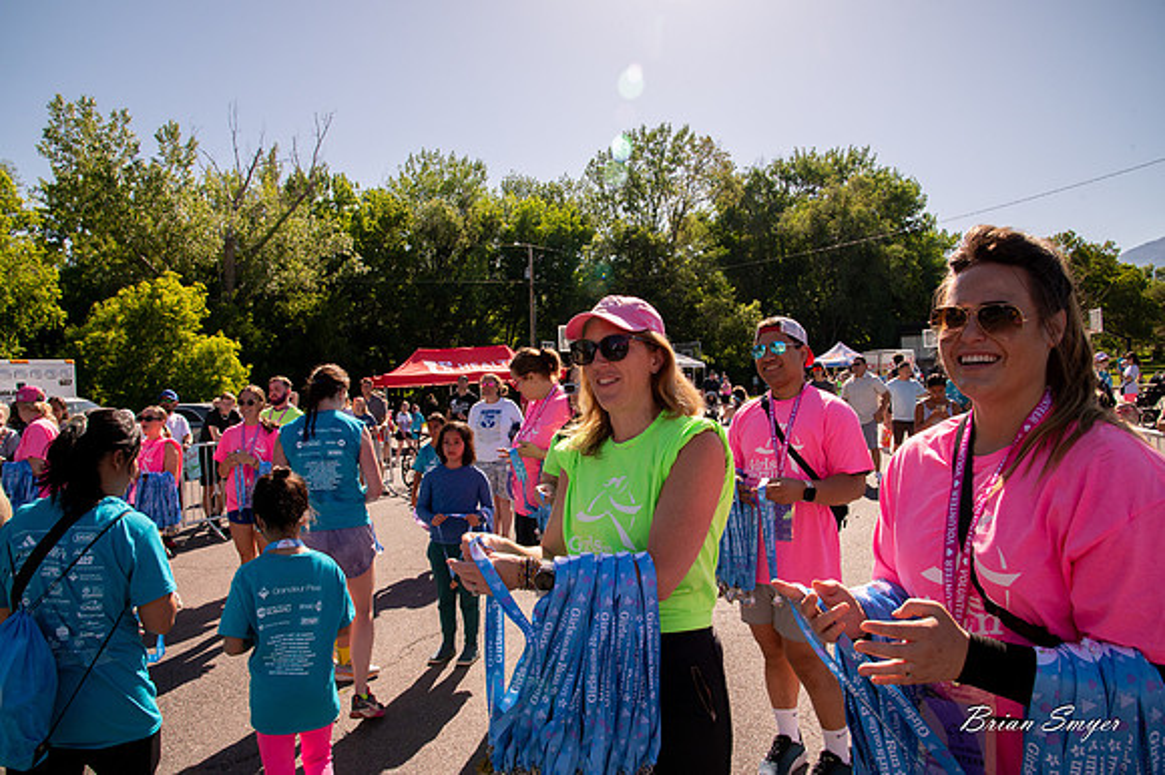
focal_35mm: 25
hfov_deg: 72.6
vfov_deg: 52.1
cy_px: 387
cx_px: 576
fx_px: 792
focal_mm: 24
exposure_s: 1/1250
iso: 800
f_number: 11
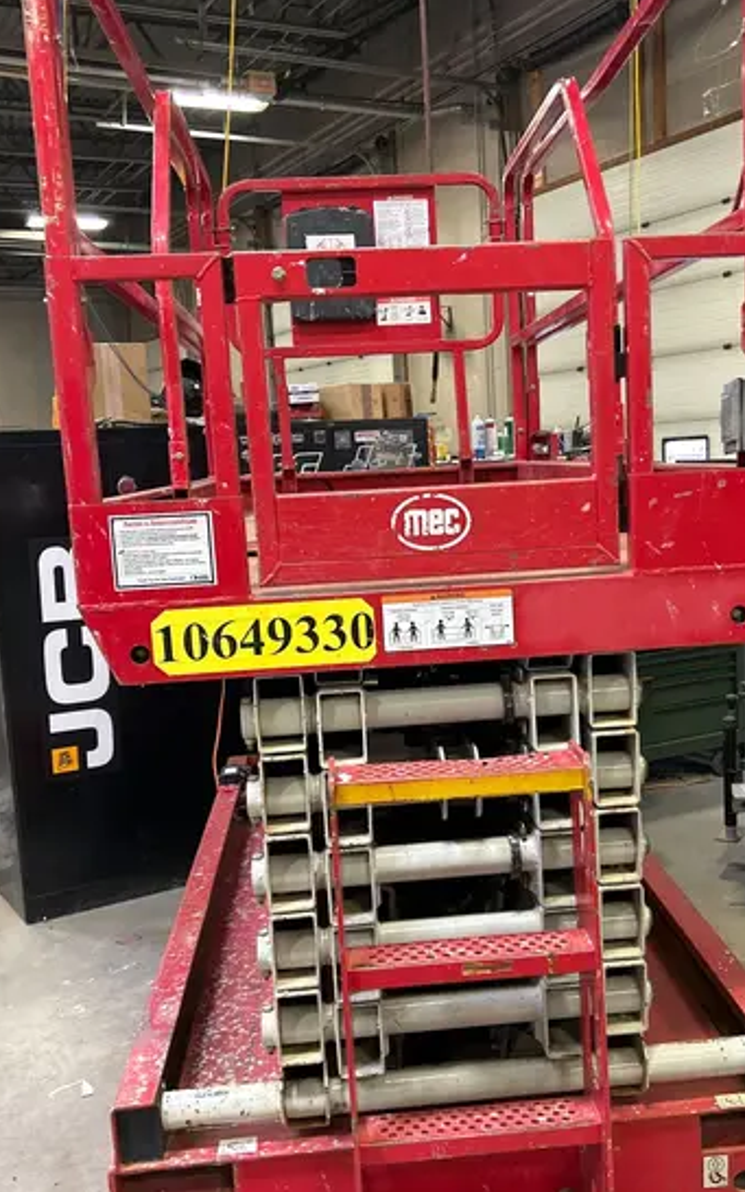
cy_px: 608
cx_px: 454
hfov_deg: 34.3
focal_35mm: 37
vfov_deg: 52.8
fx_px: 1203
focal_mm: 5.7
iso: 160
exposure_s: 1/60
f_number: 1.5
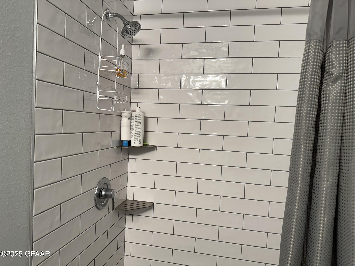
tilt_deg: -2.7
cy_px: 133
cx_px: 178
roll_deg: -2.4
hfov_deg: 71.6
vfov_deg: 56.8
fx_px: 246
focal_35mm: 24
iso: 160
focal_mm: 6.86
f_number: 1.78
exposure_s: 1/120
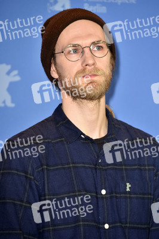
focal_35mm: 300
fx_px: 1991
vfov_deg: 6.9
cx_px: 80
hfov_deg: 4.6
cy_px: 120
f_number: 5.6
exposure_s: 1/160
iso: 800
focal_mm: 300
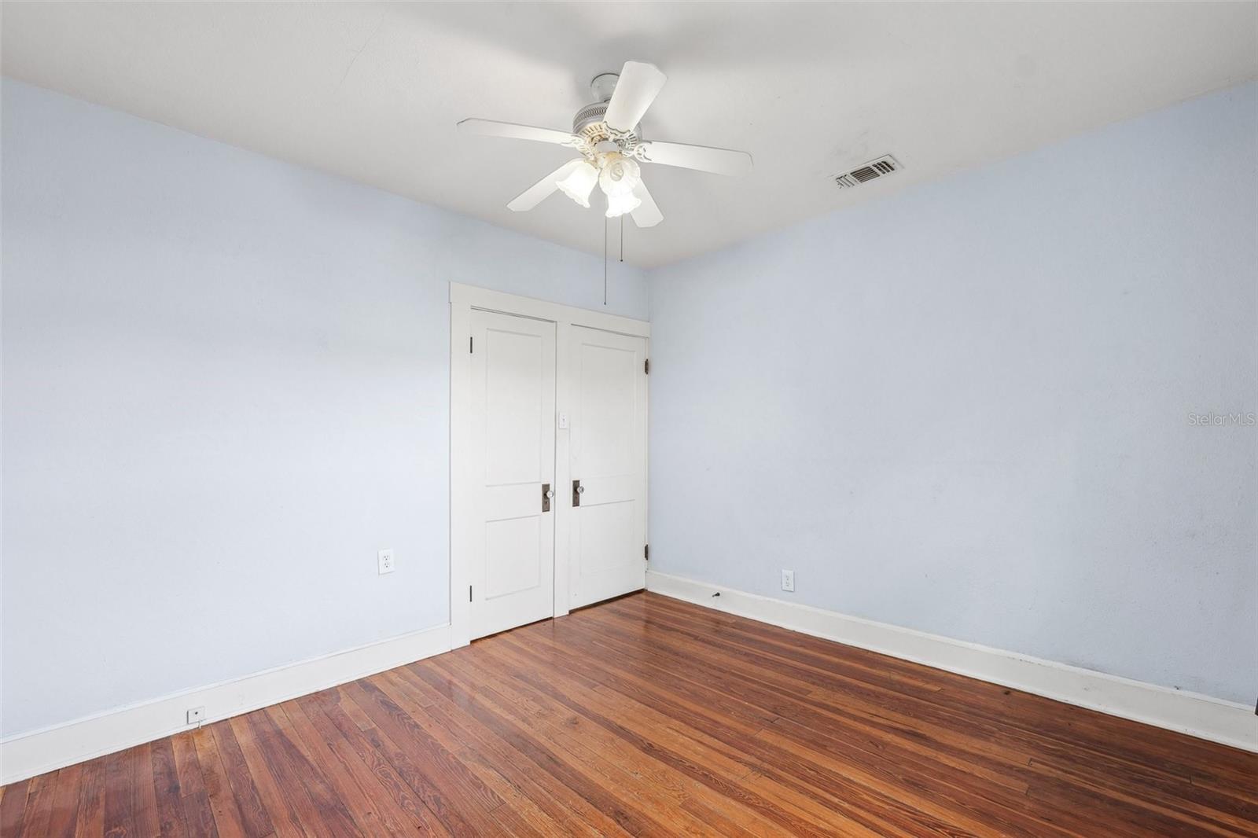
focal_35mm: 14
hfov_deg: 104.3
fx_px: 489
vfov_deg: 81.2
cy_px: 419
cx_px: 629
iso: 400
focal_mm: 14
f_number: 8
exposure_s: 1/13
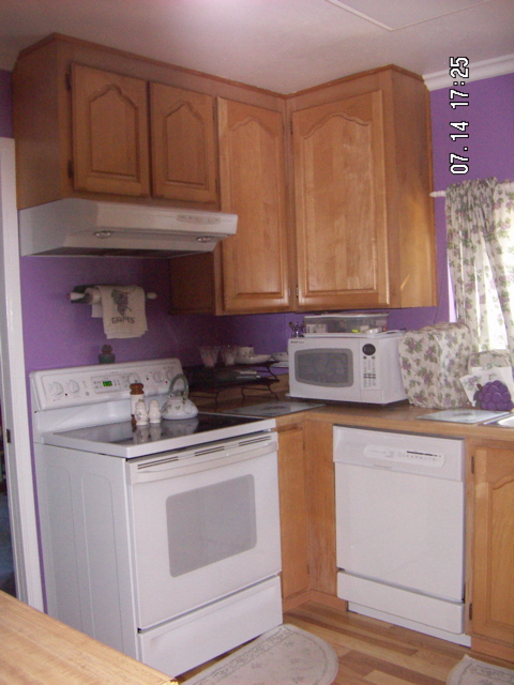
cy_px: 342
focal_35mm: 36
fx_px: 713
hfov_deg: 39.7
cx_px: 257
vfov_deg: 51.4
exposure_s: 1/50
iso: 200
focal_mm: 4.7
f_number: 2.8
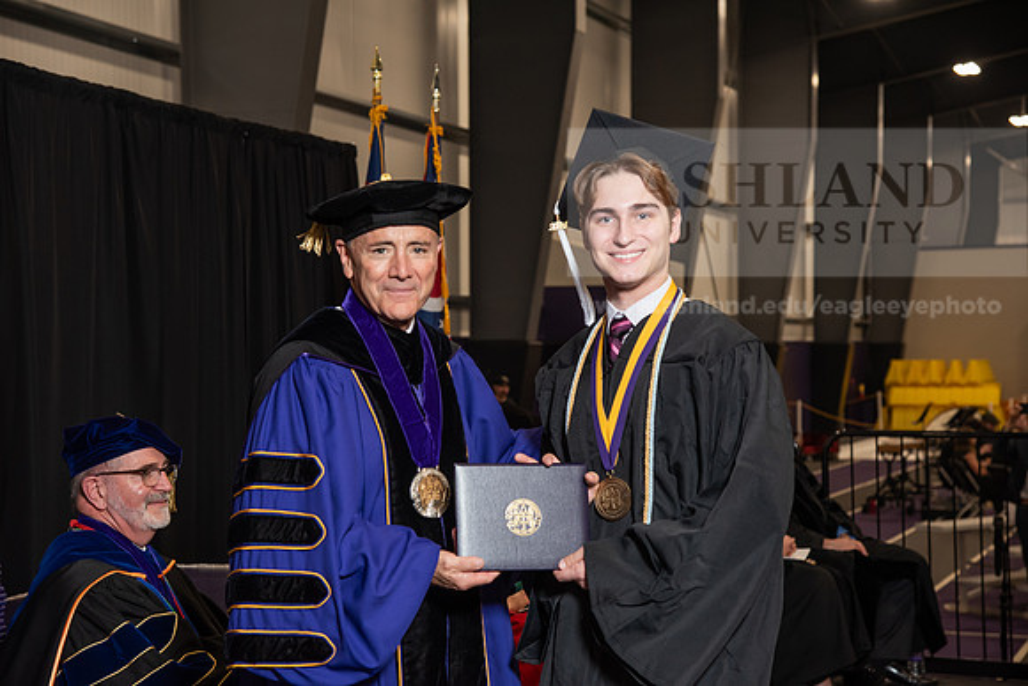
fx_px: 2142
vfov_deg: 18.2
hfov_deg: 27.0
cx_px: 514
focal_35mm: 75
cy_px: 343
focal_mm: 75
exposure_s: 1/125
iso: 1600
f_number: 5.6
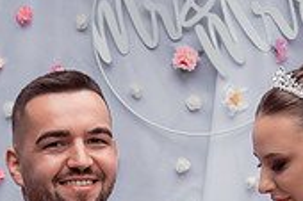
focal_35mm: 119
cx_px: 69
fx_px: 1001
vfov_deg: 10.8
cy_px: 358
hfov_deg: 17.1
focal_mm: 30
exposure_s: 1/320
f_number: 3.5
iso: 200
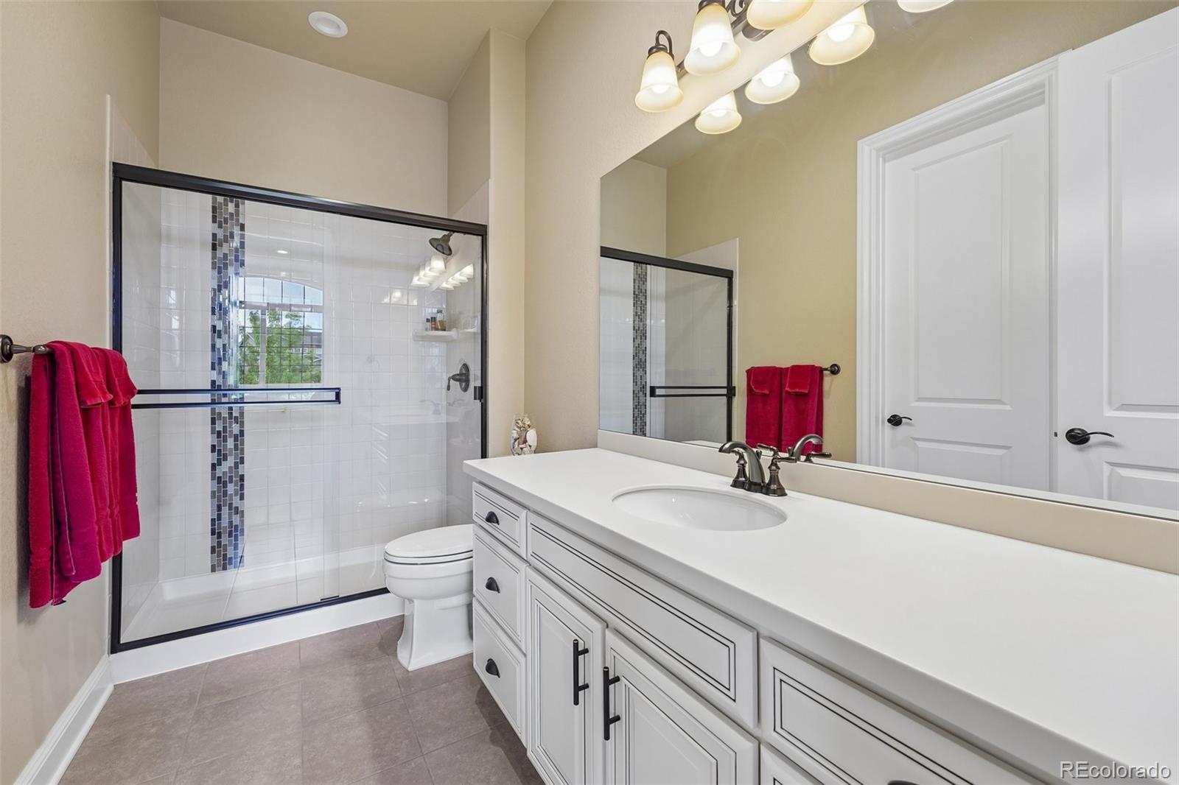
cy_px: 392
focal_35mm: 14
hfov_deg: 104.3
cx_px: 590
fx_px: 458
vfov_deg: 81.2
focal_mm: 14
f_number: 8
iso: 400
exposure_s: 1/15
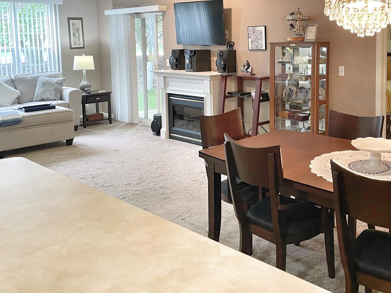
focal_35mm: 38
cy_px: 84
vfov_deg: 37.1
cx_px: 267
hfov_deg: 48.0
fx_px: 429
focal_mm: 4.2
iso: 200
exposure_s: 1/60
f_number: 1.6
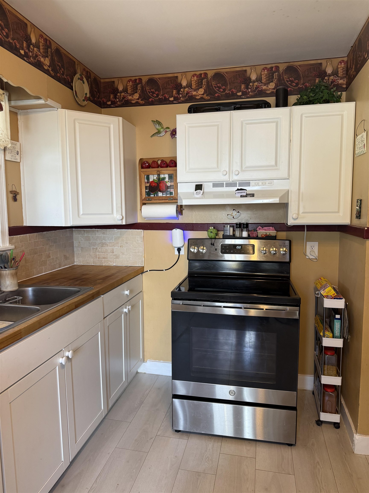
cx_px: 184
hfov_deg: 56.8
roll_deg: +0.2
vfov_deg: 71.6
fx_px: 341
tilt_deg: -5.5
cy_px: 246
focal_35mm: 24
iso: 160
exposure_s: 1/120
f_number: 1.78
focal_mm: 6.76
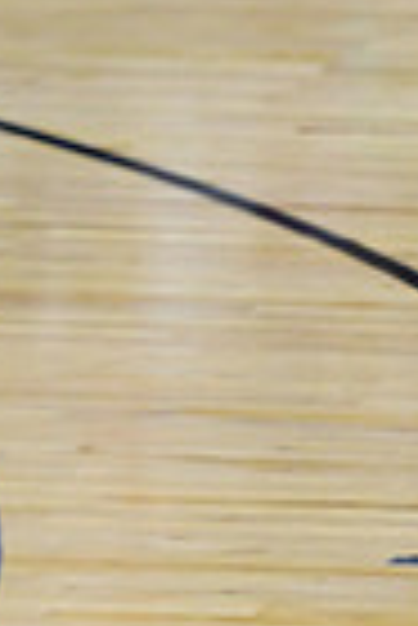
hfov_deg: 1.6
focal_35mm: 876
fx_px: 15218
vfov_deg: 2.4
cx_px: 1236
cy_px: 200
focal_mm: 140
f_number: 2.8
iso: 3200
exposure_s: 1/400
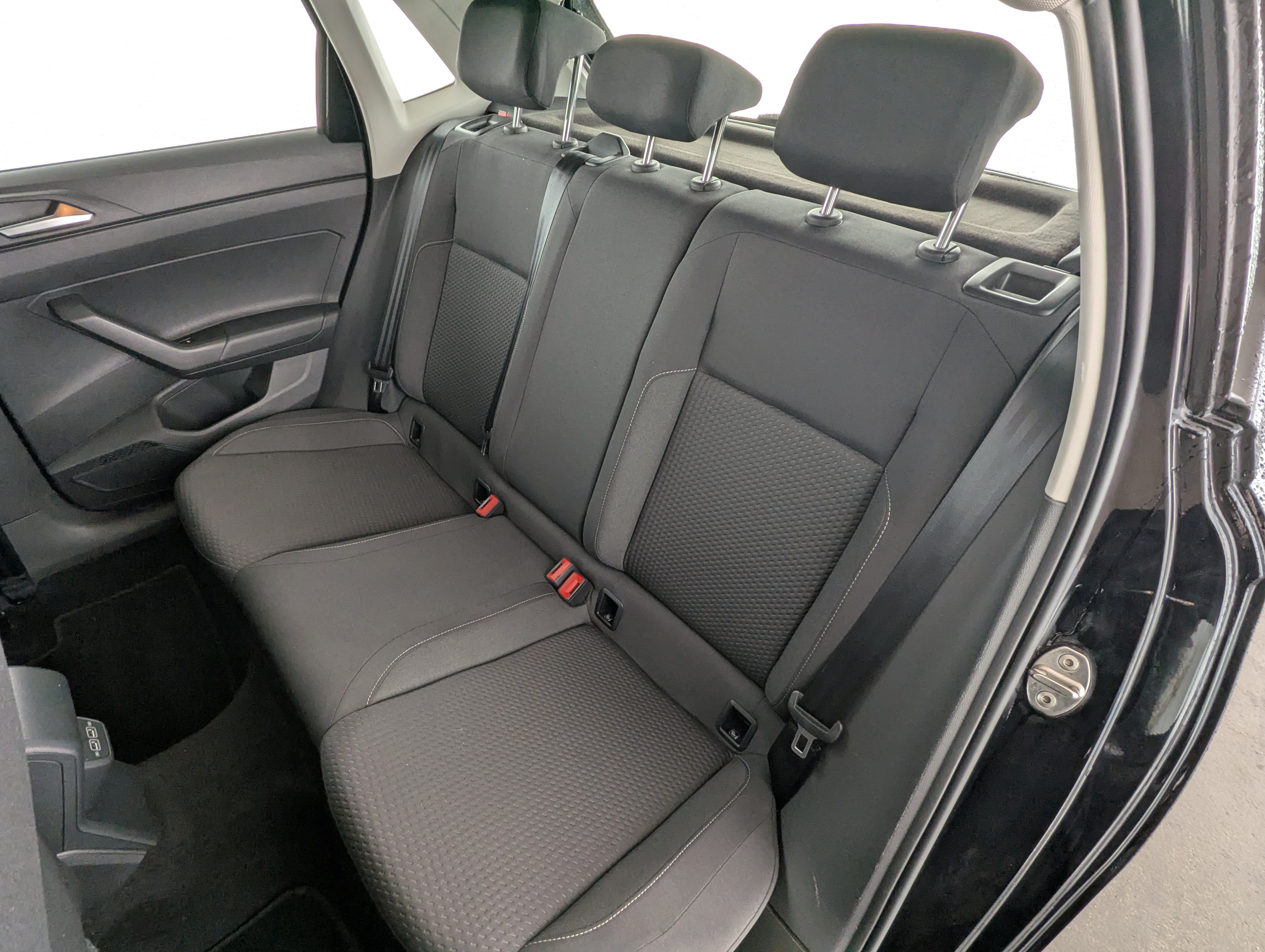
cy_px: 476
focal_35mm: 16
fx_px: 586
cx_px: 632
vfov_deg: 78.2
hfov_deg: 94.4
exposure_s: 1/38.1
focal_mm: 2.35
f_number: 2.2
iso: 100
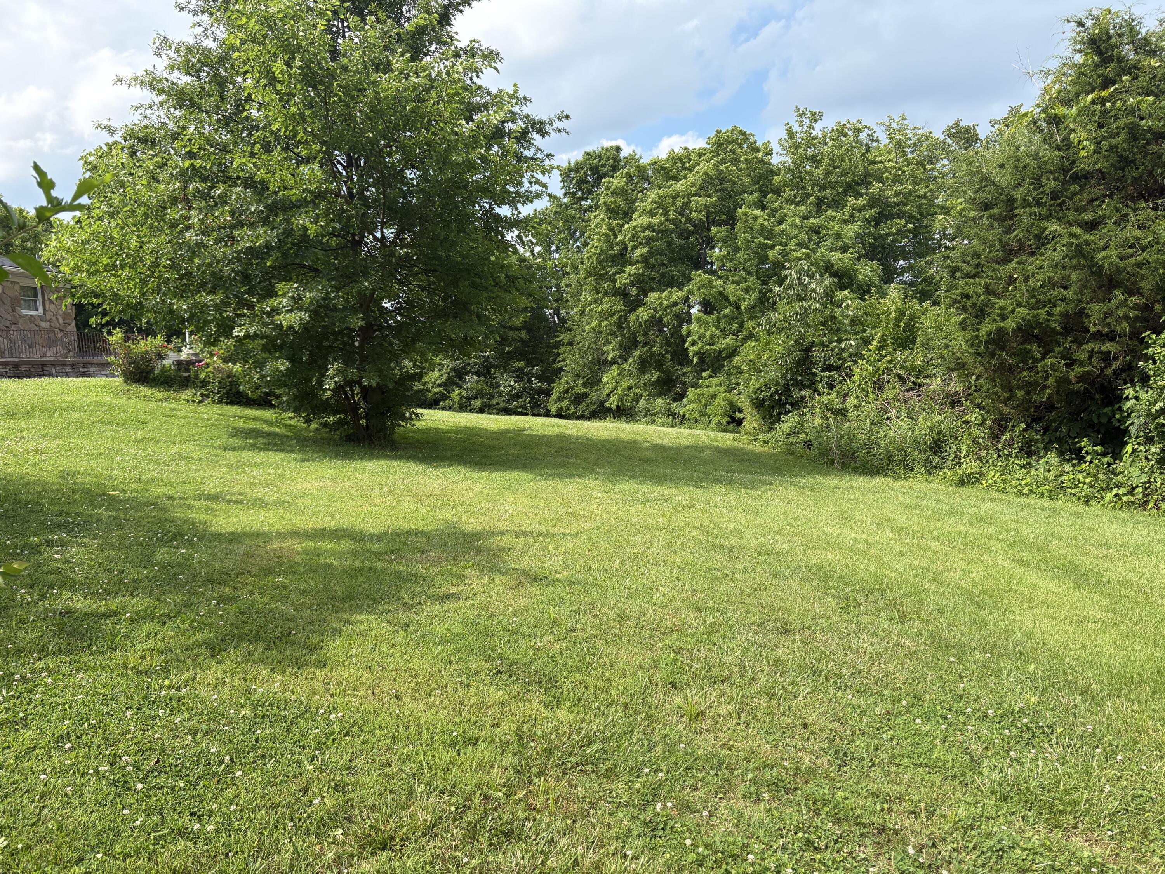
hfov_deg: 67.3
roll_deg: +2.6
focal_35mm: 26
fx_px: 875
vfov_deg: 53.1
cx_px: 582
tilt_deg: -4.6
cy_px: 437
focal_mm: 5.96
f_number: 1.6
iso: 64
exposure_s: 1/2012
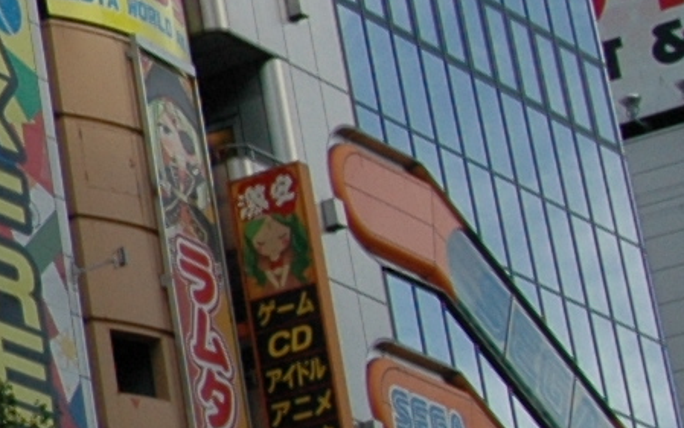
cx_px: -1278
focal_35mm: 184
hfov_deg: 9.3
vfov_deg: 7.1
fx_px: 3431
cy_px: 40
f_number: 6.7
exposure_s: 1/180
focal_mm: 18
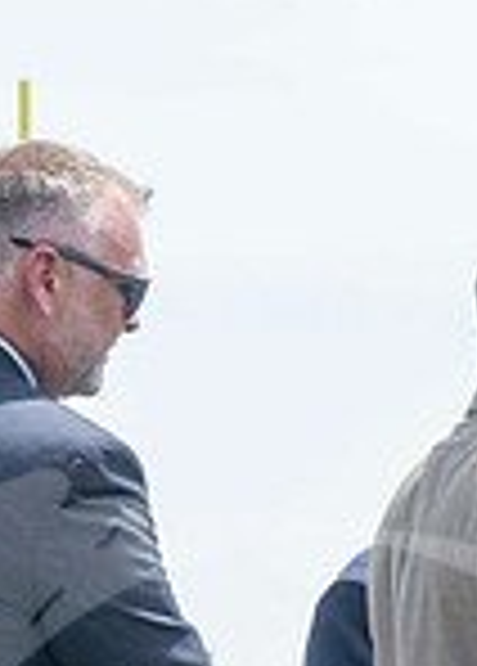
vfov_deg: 4.1
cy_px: 625
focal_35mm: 495
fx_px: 9371
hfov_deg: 2.9
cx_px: -125
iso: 200
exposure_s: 1/250
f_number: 13
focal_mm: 70
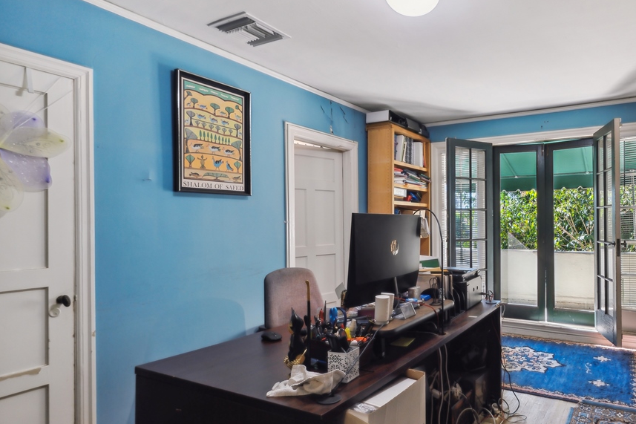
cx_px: 439
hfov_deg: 77.8
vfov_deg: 59.5
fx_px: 371
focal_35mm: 21
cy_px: 219
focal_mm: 15
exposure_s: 1/20
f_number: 8
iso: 160
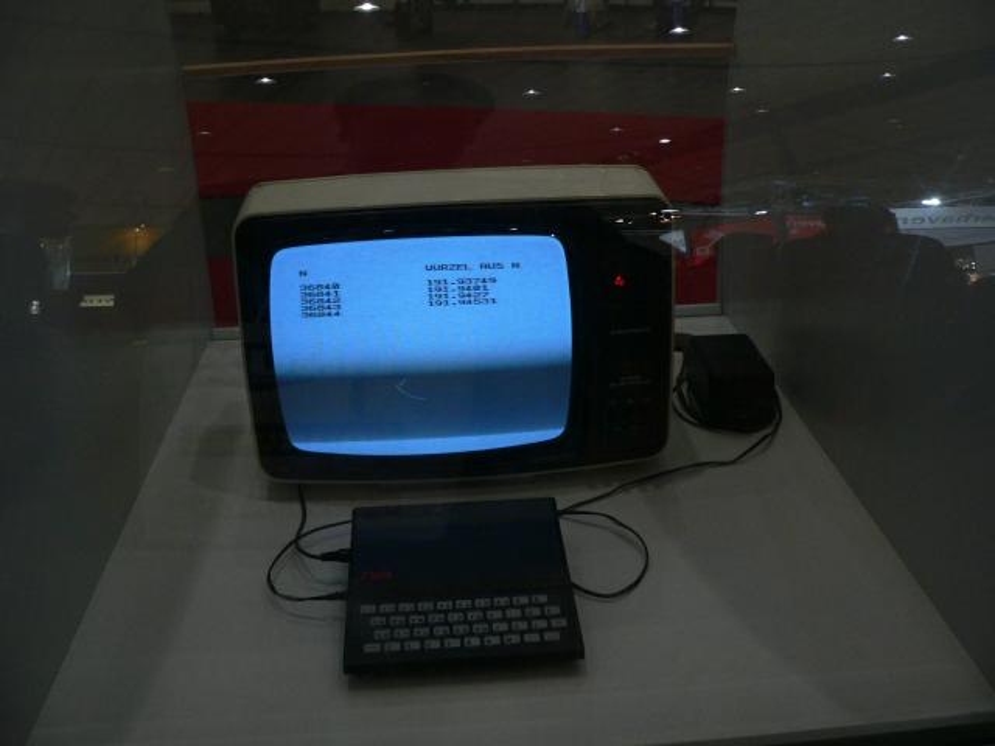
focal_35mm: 36
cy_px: 373
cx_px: 498
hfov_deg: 51.4
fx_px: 1035
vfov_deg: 39.7
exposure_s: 1/60
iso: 200
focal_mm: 6
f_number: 2.8
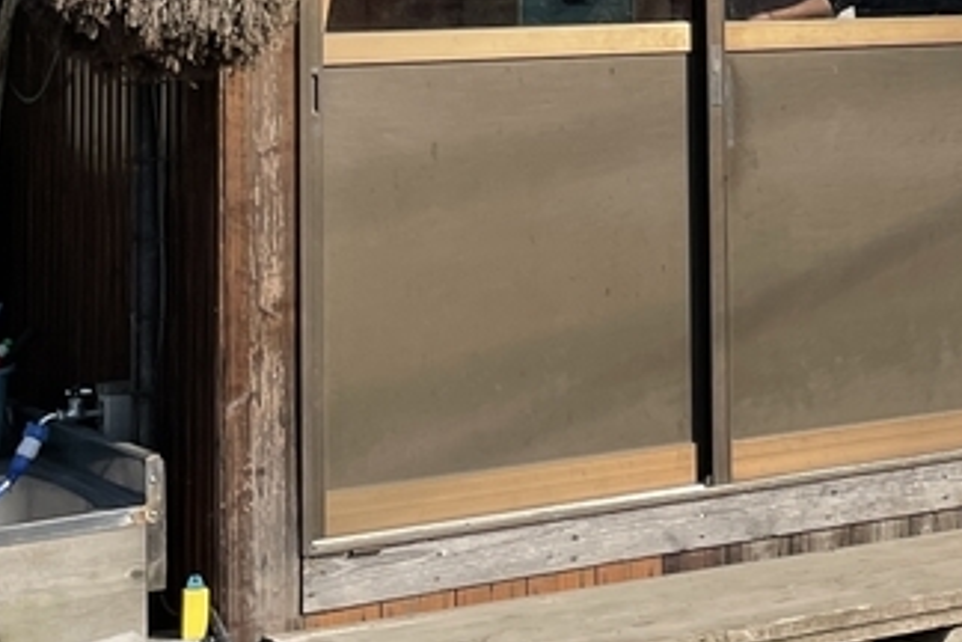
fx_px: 2672
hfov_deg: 19.2
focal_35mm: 100
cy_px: -184
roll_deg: +0.8
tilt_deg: +6.5
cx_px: 1167
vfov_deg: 13.2
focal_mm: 4.2
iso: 32
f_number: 1.6
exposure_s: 1/2959
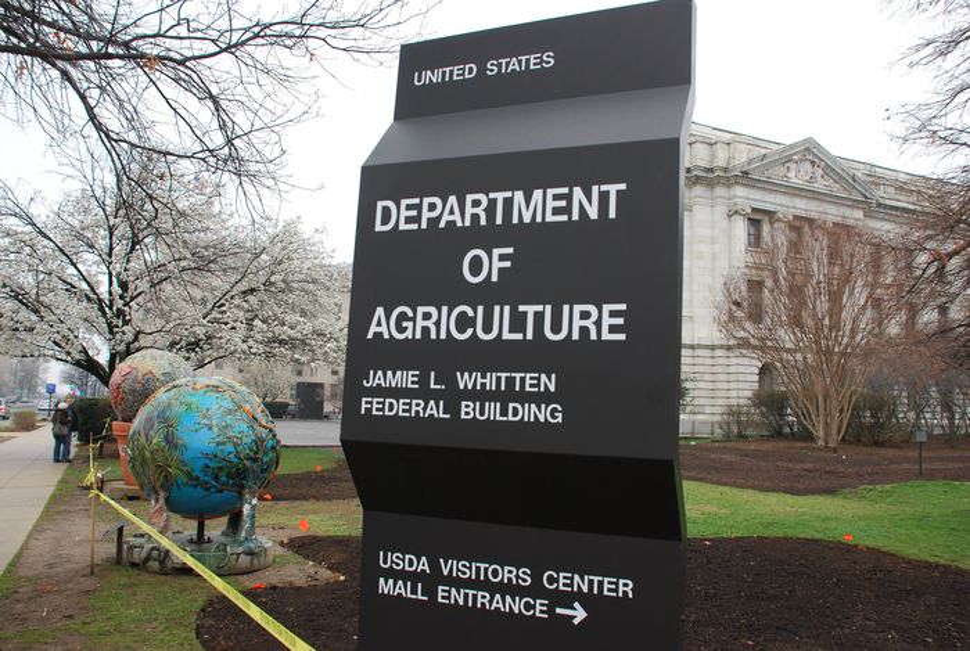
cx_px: 485
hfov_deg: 61.8
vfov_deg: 43.8
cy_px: 326
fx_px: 810
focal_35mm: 30
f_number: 5.6
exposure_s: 1/125
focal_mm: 20
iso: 200
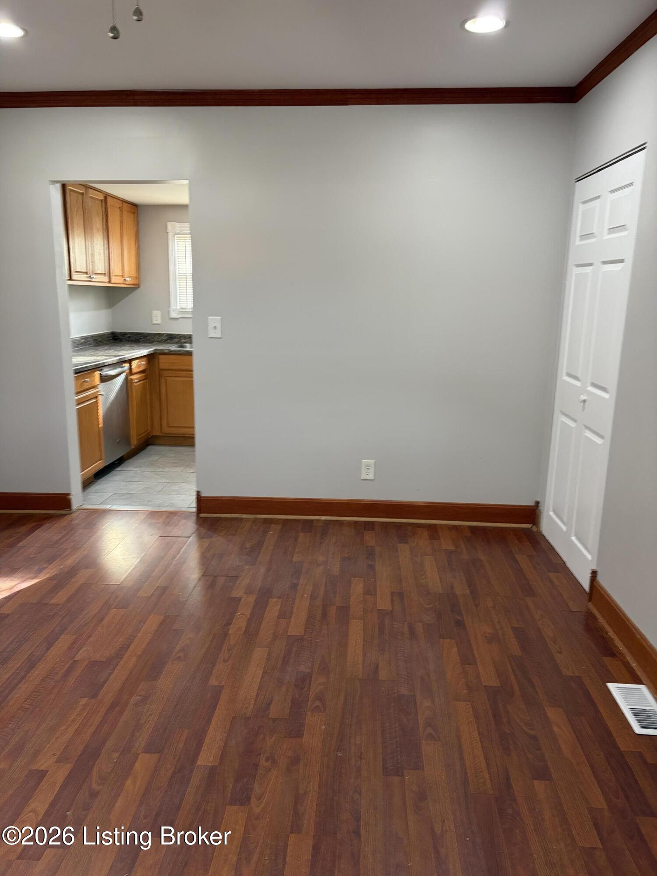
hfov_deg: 53.1
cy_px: 438
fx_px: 658
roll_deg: -1.4
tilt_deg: -12.7
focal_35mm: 26
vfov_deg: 67.3
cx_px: 328
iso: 200
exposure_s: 1/60
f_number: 1.6
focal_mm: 5.96
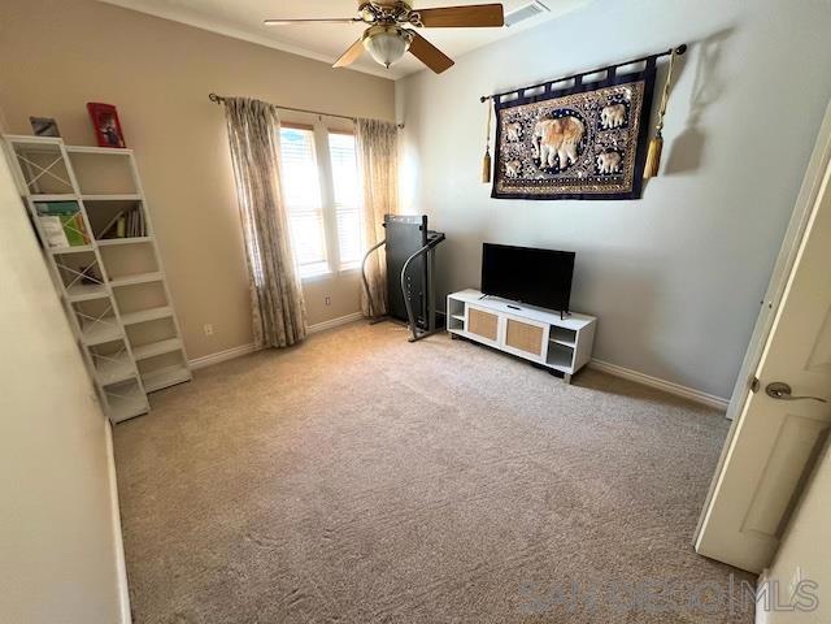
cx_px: 416
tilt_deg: -18.8
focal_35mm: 13
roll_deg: +1.0
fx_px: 312
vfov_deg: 89.9
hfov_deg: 106.2
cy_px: 312
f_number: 1.8
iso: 250
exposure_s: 1/99
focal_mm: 1.57
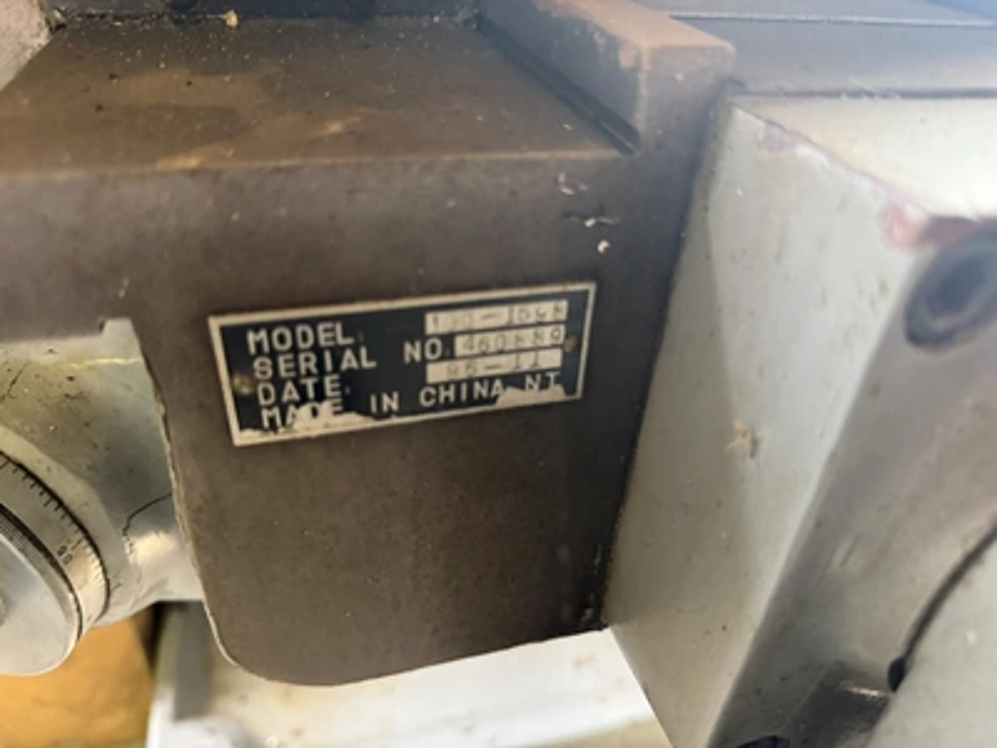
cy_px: 374
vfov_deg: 56.8
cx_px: 498
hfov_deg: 71.6
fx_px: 691
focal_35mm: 24
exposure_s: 1/45
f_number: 1.78
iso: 800
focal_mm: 6.76
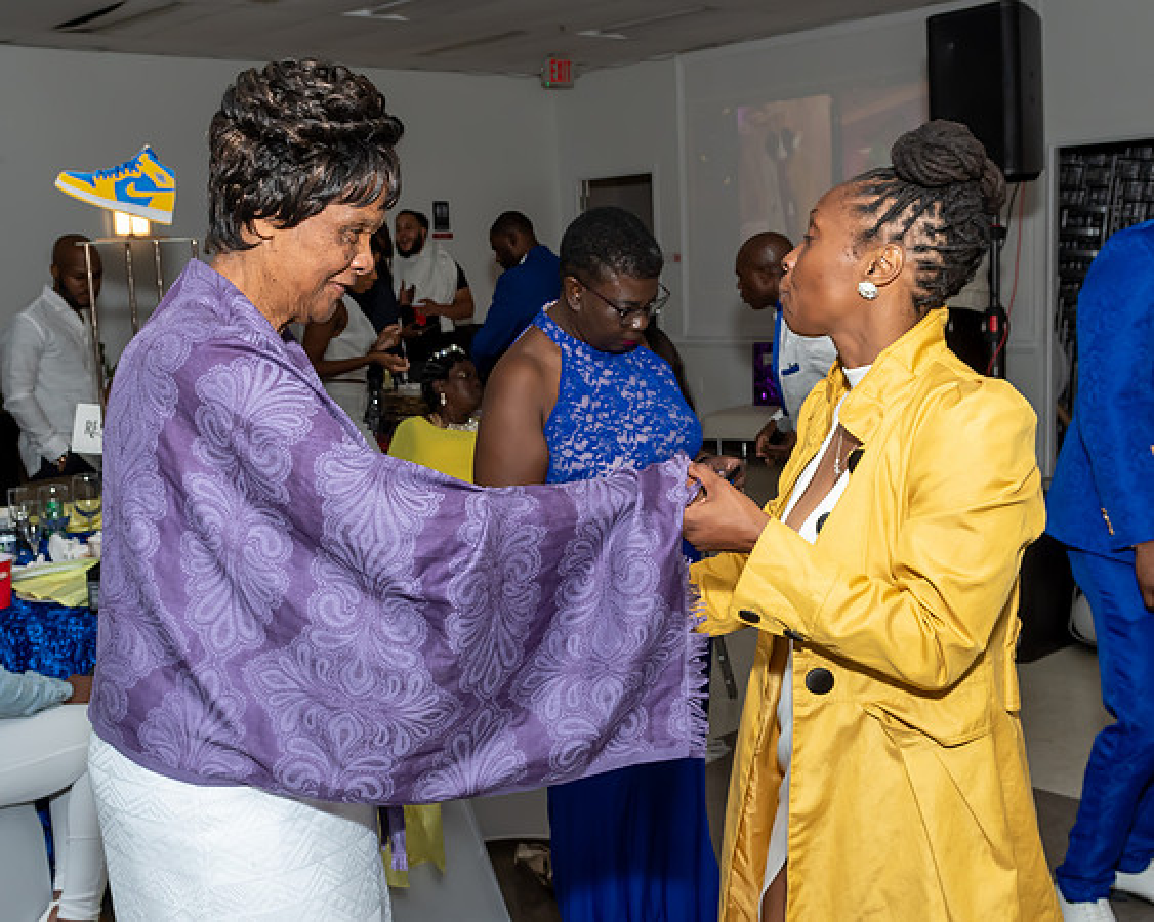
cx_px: 543
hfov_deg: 44.7
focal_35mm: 41
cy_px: 474
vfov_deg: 36.4
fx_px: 1402
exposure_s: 1/250
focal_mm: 17
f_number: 6.3
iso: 500
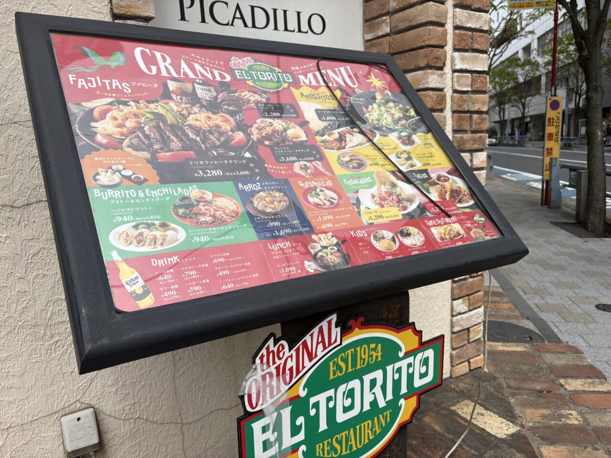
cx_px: 306
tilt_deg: -7.8
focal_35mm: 26
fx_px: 459
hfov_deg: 67.3
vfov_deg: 53.1
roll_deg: +5.0
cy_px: 229
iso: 50
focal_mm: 5.96
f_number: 1.6
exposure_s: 1/3125
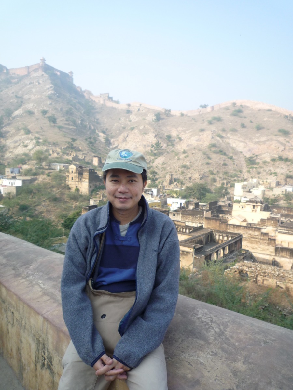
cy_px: 195
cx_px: 146
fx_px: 282
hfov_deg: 54.9
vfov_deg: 69.4
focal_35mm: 25
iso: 100
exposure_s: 1/500
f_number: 2.8
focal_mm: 4.4
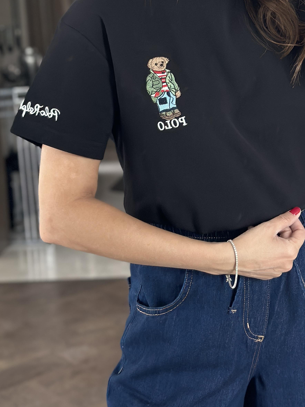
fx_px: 963
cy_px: 78
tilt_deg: -20.7
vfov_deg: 23.5
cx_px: 219
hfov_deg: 17.9
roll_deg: +5.8
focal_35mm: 82
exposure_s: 1/60
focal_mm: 6.86
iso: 320
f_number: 1.78
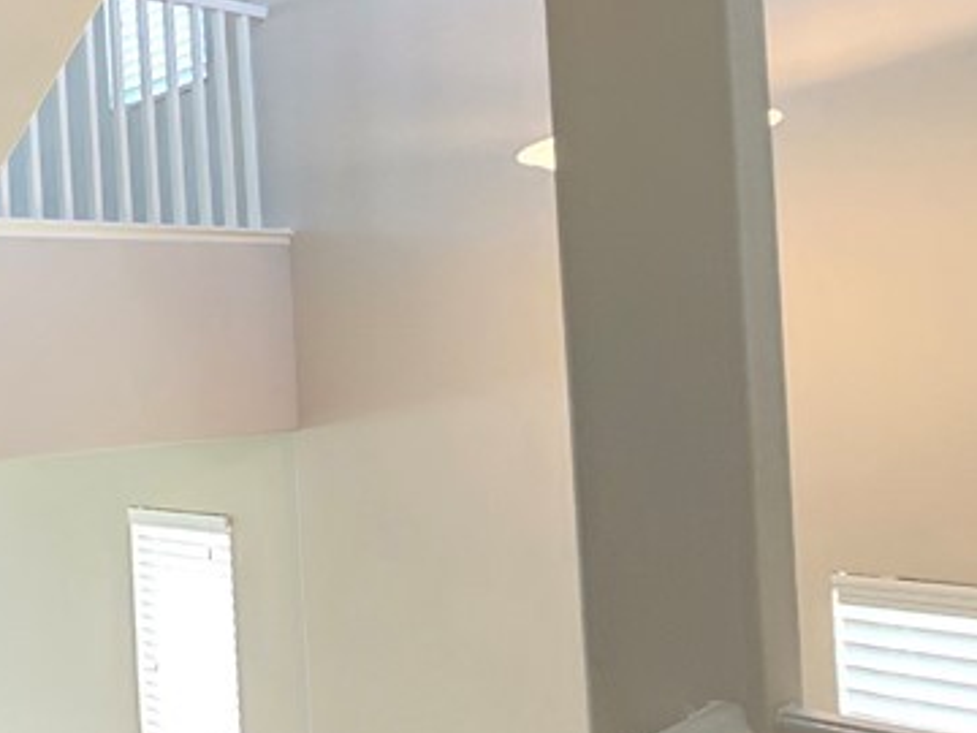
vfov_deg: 38.7
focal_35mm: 37
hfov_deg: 41.0
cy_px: 383
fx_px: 1044
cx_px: -79
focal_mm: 2.2
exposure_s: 1/60
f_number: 2.2
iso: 640
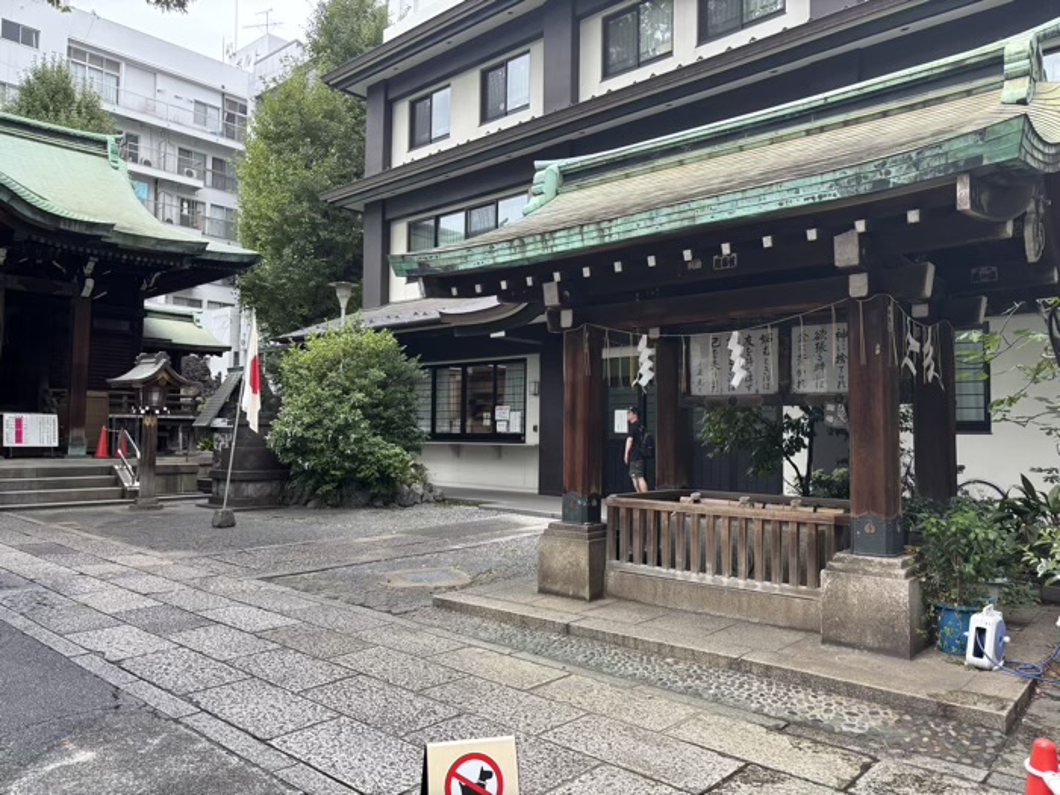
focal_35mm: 26
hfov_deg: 67.3
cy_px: 398
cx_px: 530
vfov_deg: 53.1
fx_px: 796
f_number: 1.6
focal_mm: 5.96
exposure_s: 1/622
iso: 50
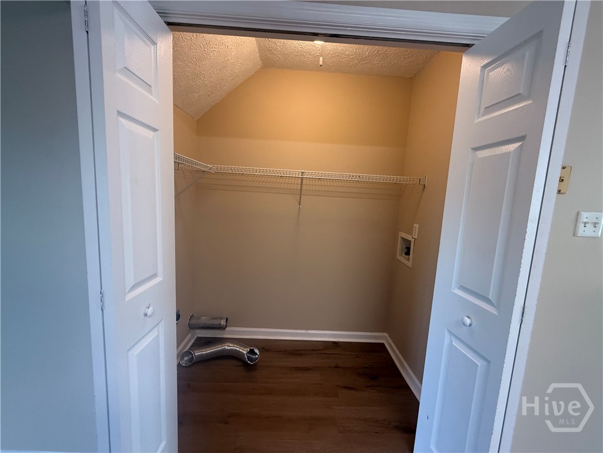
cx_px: 302
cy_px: 226
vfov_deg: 85.7
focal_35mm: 14
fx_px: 244
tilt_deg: -5.9
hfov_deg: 102.1
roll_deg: -3.0
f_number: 2.2
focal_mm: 2.22
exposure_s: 1/120
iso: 320
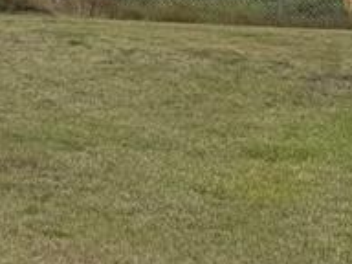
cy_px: 94
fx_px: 1302
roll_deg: +0.9
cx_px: -427
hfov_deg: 12.7
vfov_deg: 11.6
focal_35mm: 128
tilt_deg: -8.2
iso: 80
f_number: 1.78
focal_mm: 6.76
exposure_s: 1/3279
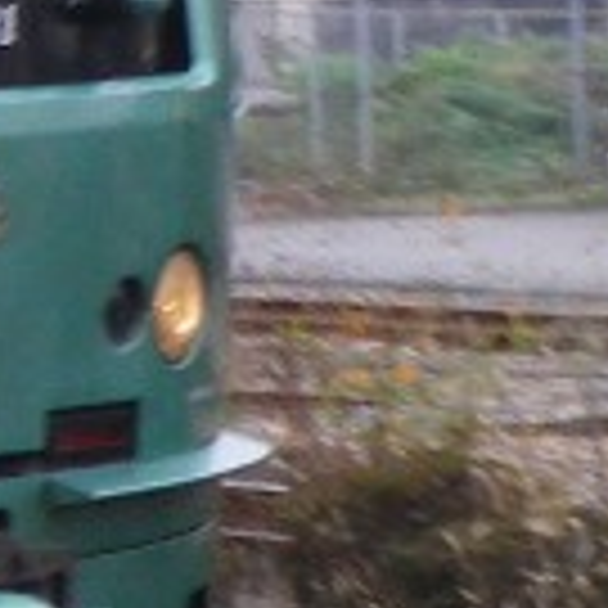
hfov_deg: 5.5
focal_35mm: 295
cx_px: -1360
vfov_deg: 5.9
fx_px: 5862
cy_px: 50
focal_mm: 7.9
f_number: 3.9
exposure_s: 1/80
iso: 80
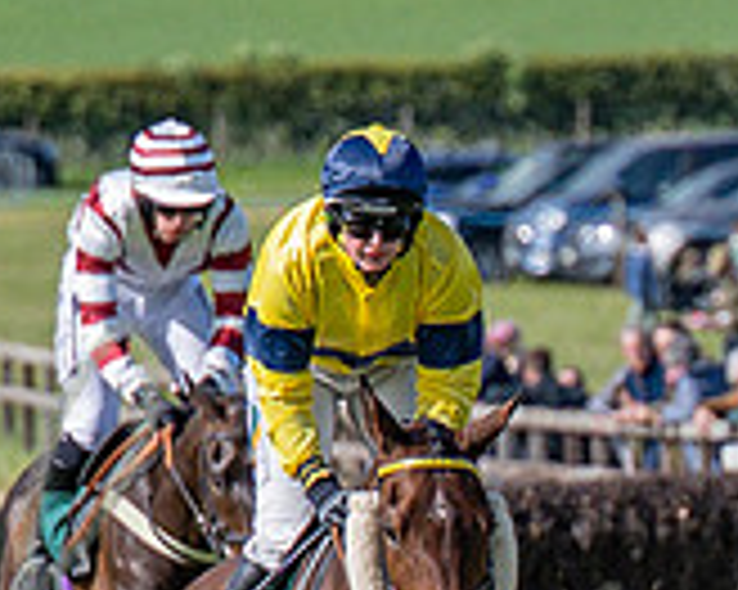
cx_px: 1101
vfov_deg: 1.4
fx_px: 23619
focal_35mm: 1082
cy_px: 636
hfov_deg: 1.8
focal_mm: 105
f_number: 2.8
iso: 100
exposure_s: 1/2000
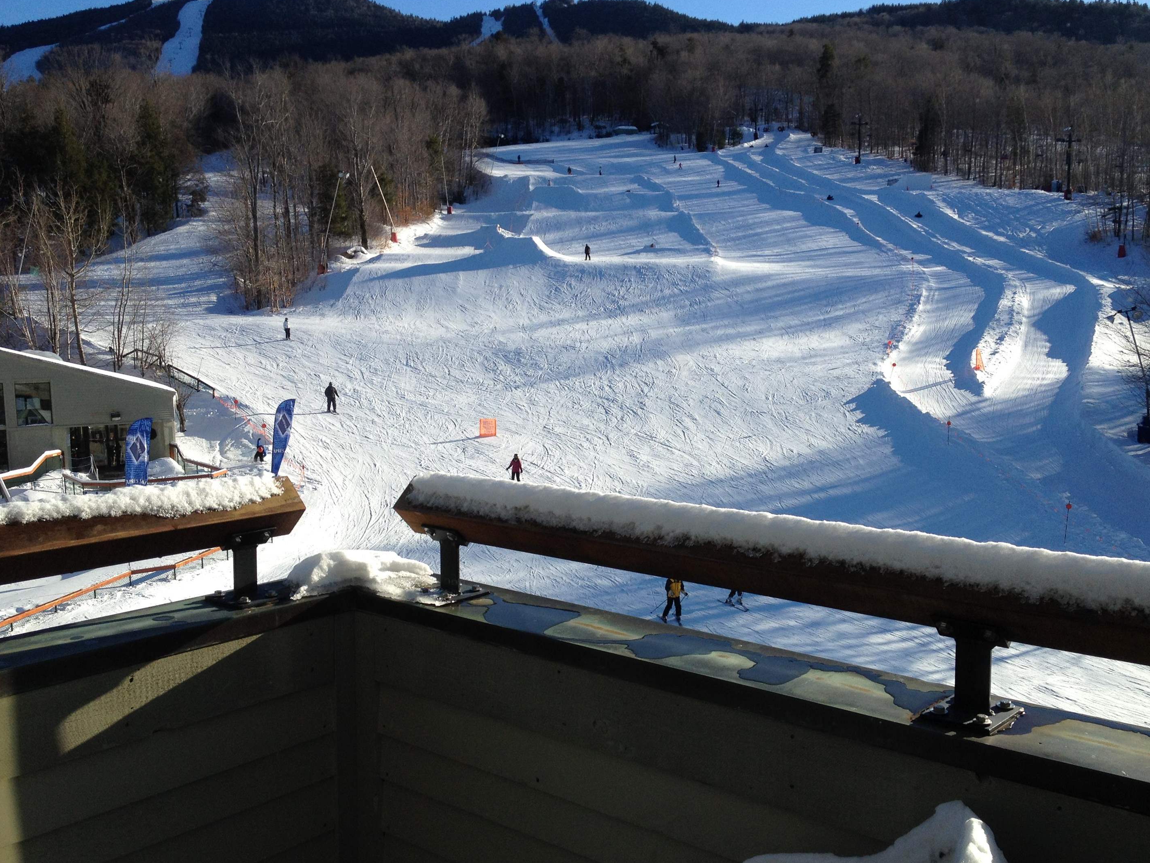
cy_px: 450
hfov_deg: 49.0
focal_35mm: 38
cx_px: 604
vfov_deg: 37.7
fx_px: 1262
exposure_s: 1/1082
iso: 50
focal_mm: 4.28
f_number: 2.4
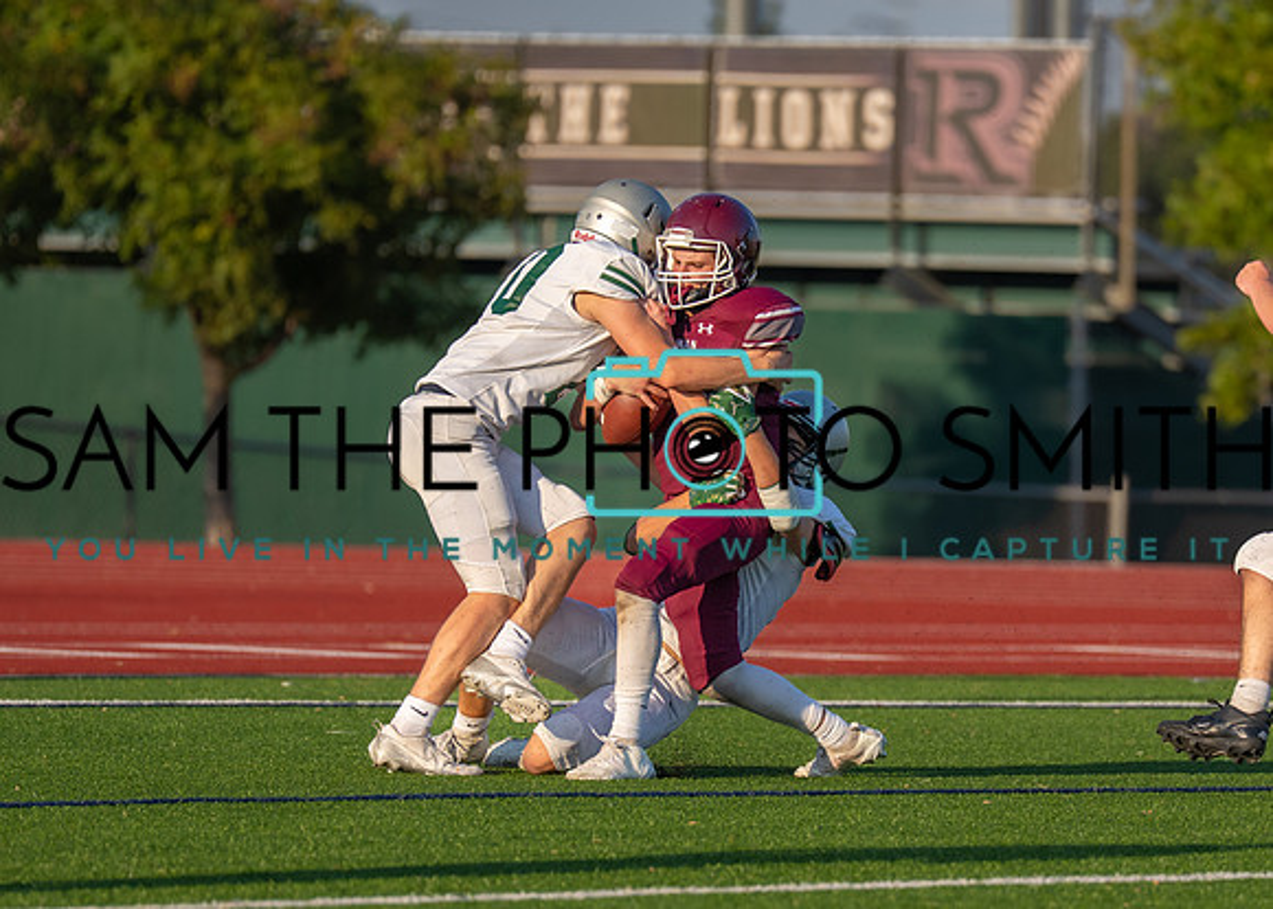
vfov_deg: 3.5
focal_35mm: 414
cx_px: 917
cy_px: 547
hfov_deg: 4.9
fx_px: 14981
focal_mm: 200
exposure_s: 1/2500
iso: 100
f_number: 2.8
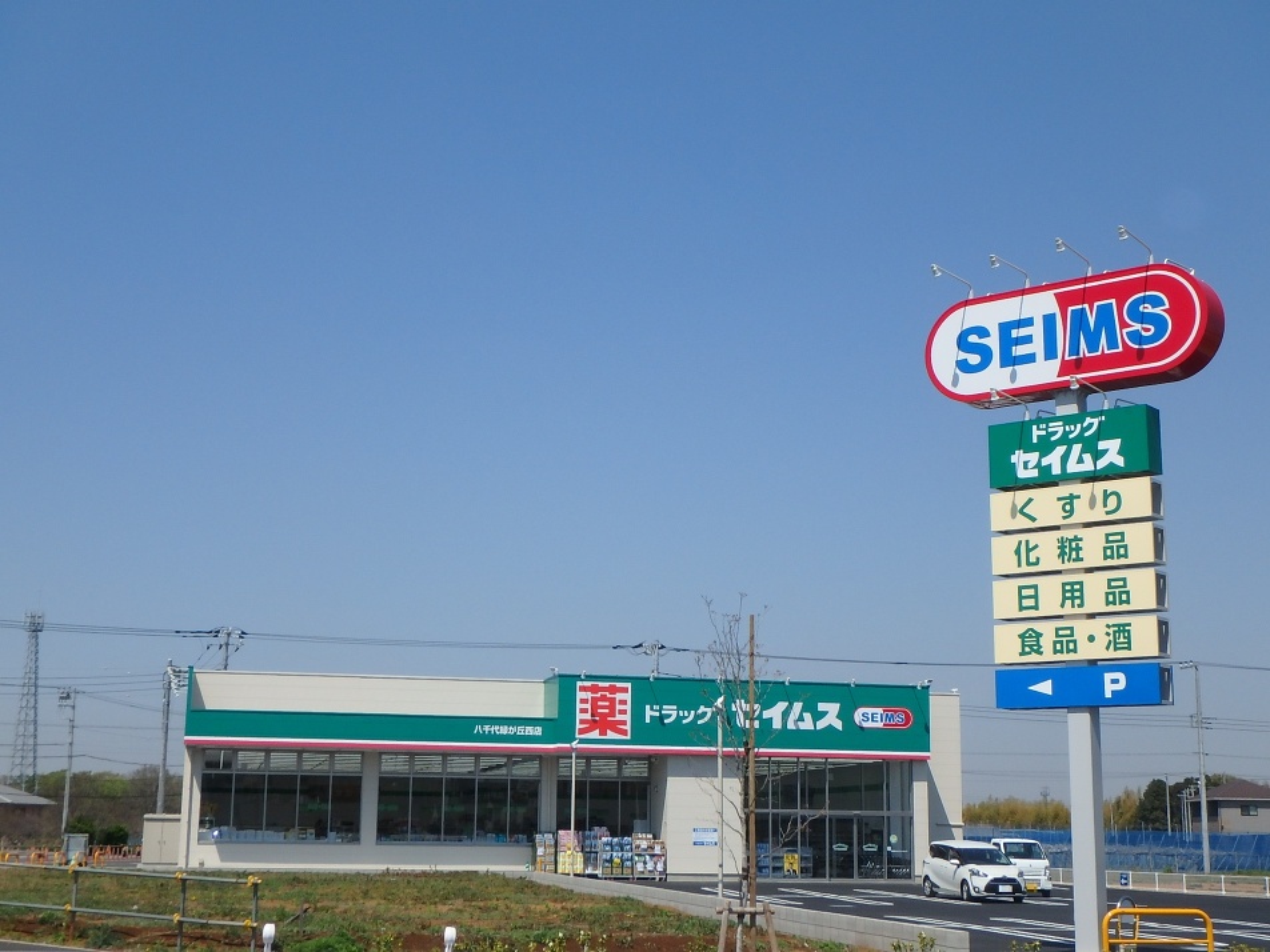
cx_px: 635
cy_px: 476
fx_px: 1651
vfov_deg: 32.2
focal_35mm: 45
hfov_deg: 42.1
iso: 125
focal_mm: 8.1
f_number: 5.2
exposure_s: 1/1000
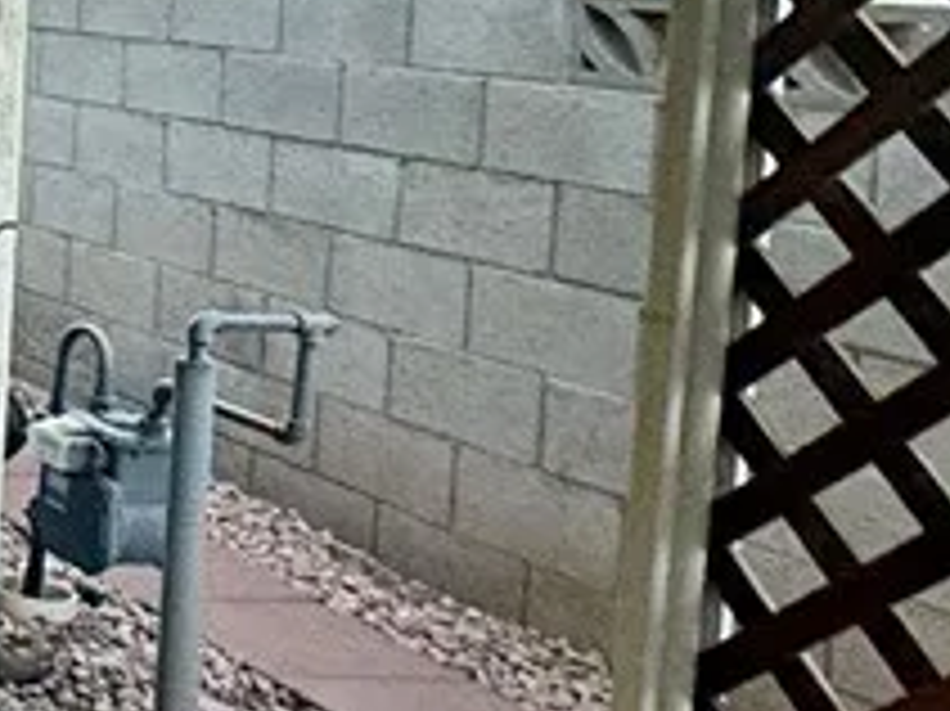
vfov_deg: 21.0
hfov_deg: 17.2
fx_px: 1865
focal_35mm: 68
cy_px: 40
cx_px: -1099
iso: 640
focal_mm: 2.22
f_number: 2.2
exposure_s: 1/60
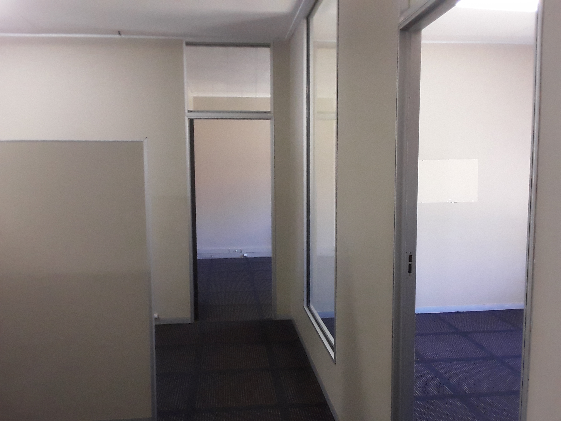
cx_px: 280
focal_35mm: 30
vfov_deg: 46.8
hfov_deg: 60.0
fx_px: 486
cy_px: 210
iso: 200
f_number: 1.9
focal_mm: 2.2
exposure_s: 1/50
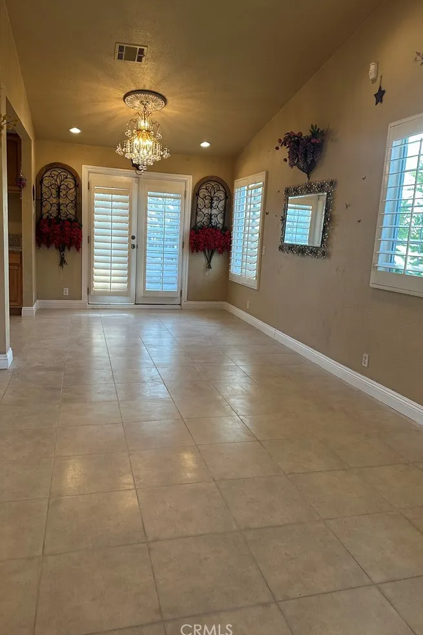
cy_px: 309
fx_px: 458
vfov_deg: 69.4
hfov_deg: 49.5
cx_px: 217
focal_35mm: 26
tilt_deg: -8.7
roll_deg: -4.4
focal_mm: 6.86
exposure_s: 1/120
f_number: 1.78
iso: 160
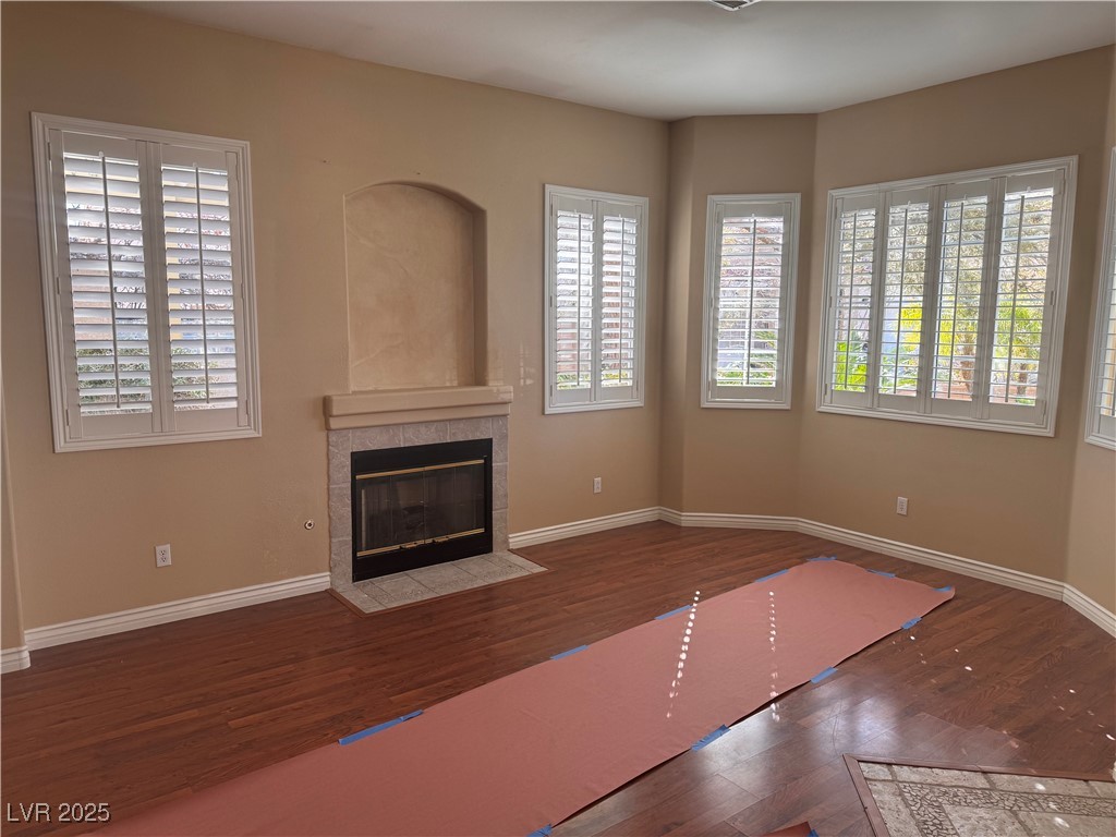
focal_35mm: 24
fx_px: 774
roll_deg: -0.4
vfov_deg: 56.8
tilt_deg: -7.7
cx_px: 558
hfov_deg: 71.6
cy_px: 418
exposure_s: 1/138
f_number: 1.78
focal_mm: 6.76
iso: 80
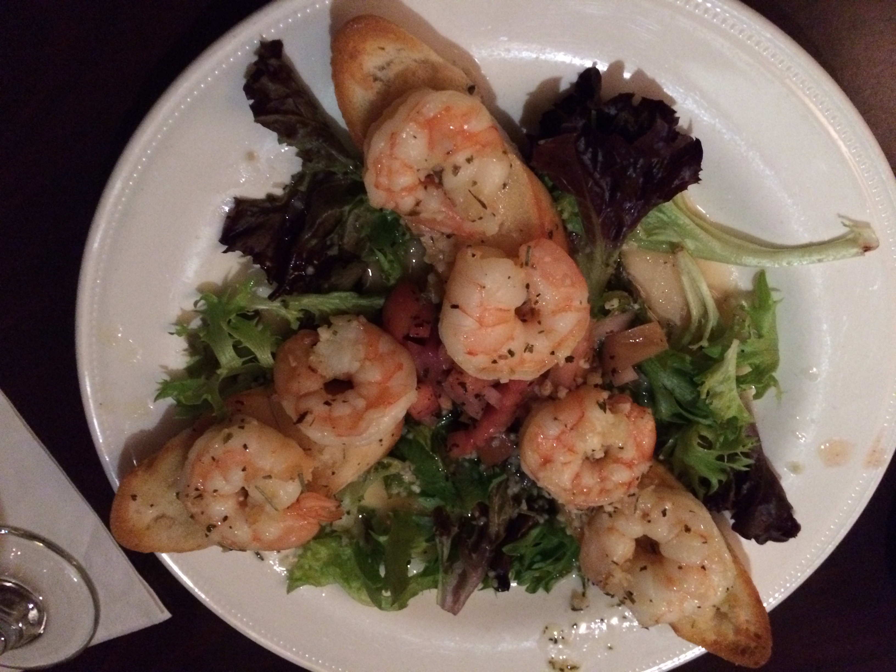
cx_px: 448
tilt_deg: -67.9
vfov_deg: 48.2
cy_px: 336
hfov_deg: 61.7
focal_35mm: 29
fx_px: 751
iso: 500
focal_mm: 4.15
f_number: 2.2
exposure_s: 1/15
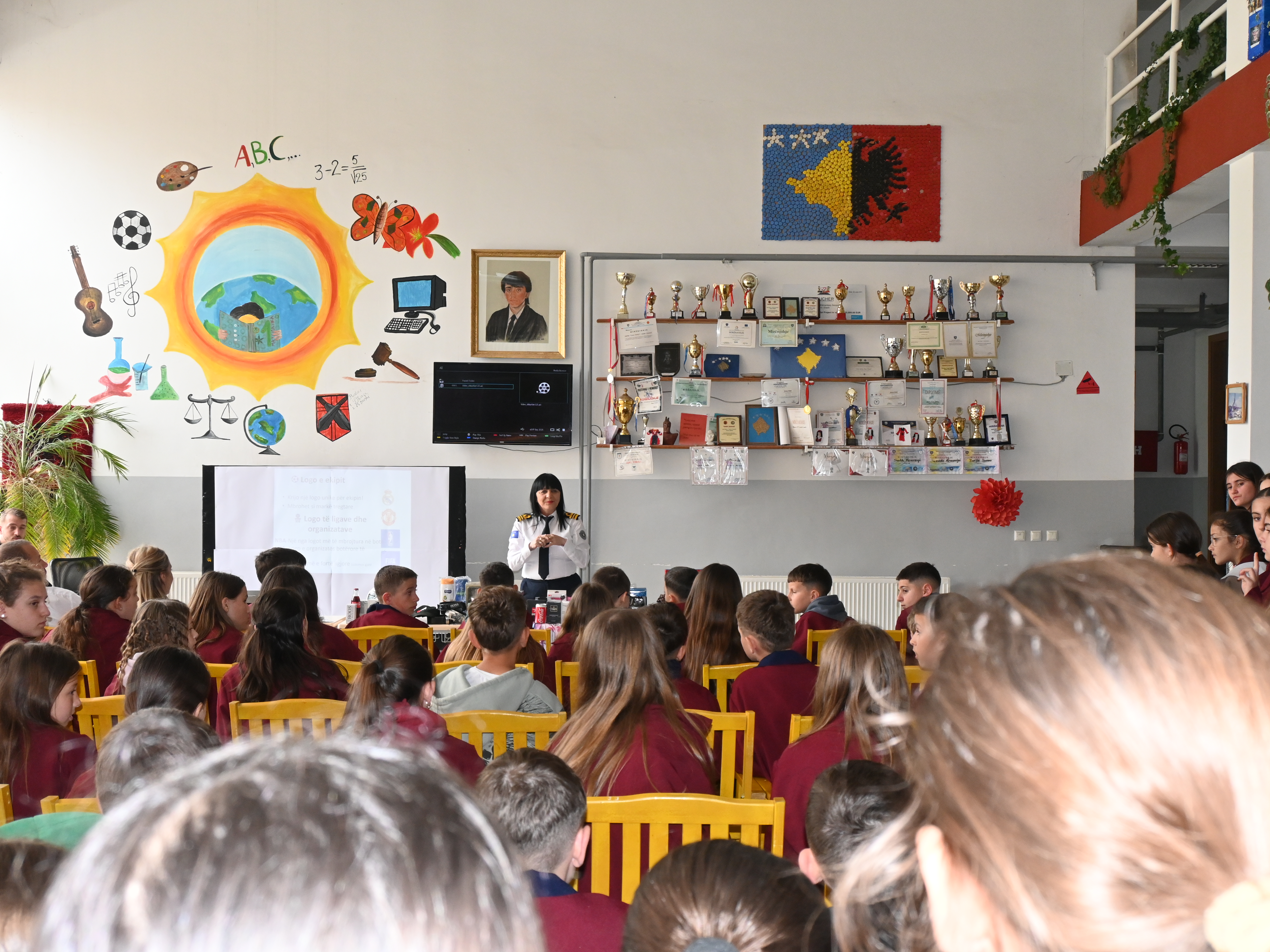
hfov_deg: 49.5
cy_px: 478
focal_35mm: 38
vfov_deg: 38.2
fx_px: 1378
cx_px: 639
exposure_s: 1/125
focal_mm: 23
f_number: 6.3
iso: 1000
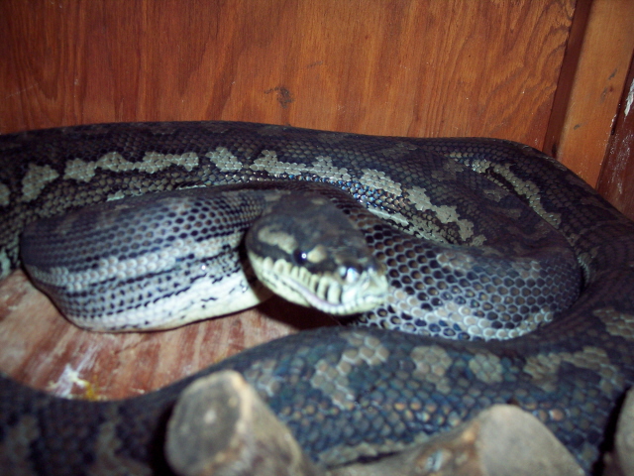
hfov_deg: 47.9
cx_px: 317
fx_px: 714
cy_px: 238
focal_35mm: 39
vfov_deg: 36.8
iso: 140
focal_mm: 8
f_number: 2.8
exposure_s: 1/60
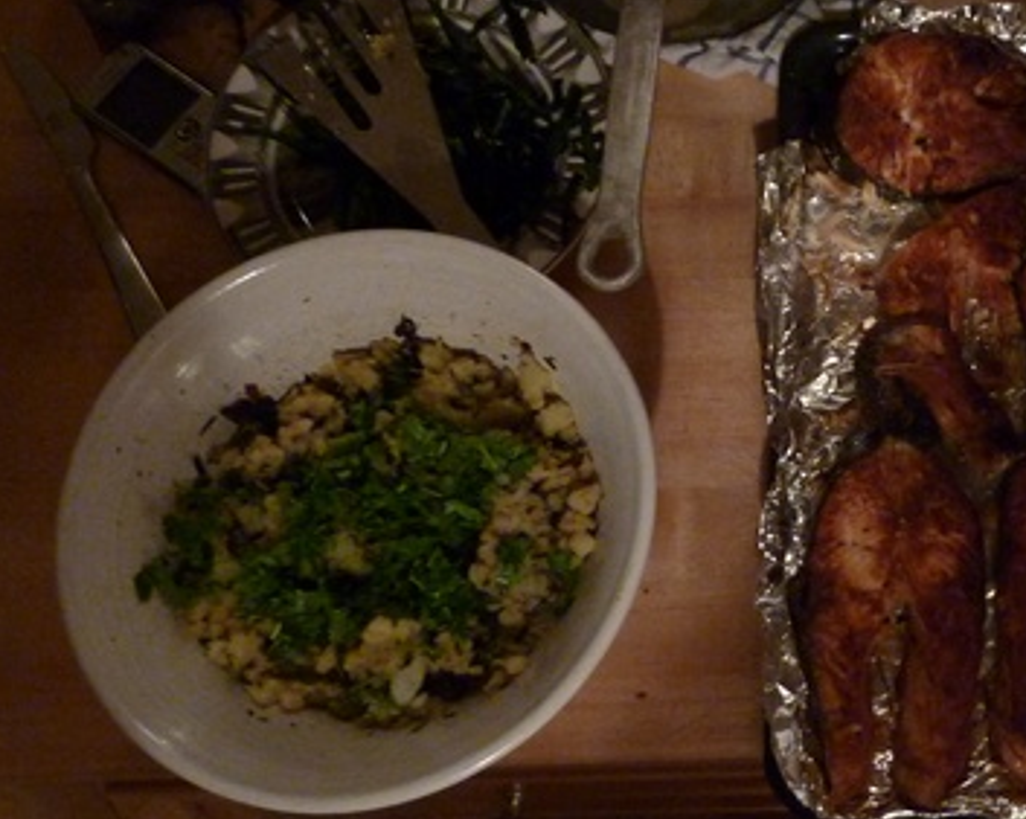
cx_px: 910
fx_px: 1366
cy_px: 436
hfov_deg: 38.5
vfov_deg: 33.4
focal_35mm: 45
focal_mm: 4.1
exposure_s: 1/8
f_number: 3.3
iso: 400
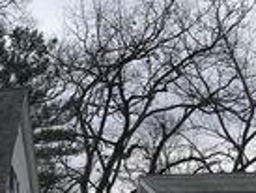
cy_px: 319
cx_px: -65
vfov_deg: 13.0
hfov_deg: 17.5
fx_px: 785
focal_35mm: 106
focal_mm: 4.15
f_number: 2.2
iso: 25
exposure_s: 1/874
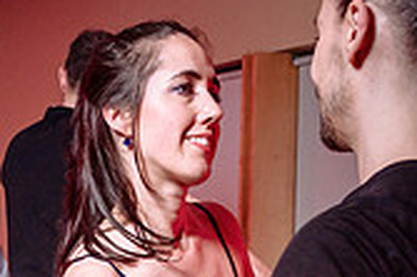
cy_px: 328
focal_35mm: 96
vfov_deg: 13.8
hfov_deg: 20.5
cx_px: -8
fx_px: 1111
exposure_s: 1/60
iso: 1000
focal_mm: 24
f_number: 4
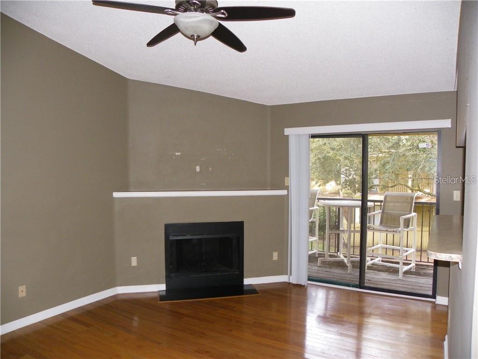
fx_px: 359
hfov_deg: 67.3
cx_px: 239
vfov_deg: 53.1
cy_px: 180
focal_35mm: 26
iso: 200
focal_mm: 4.6
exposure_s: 1/60
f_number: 2.8
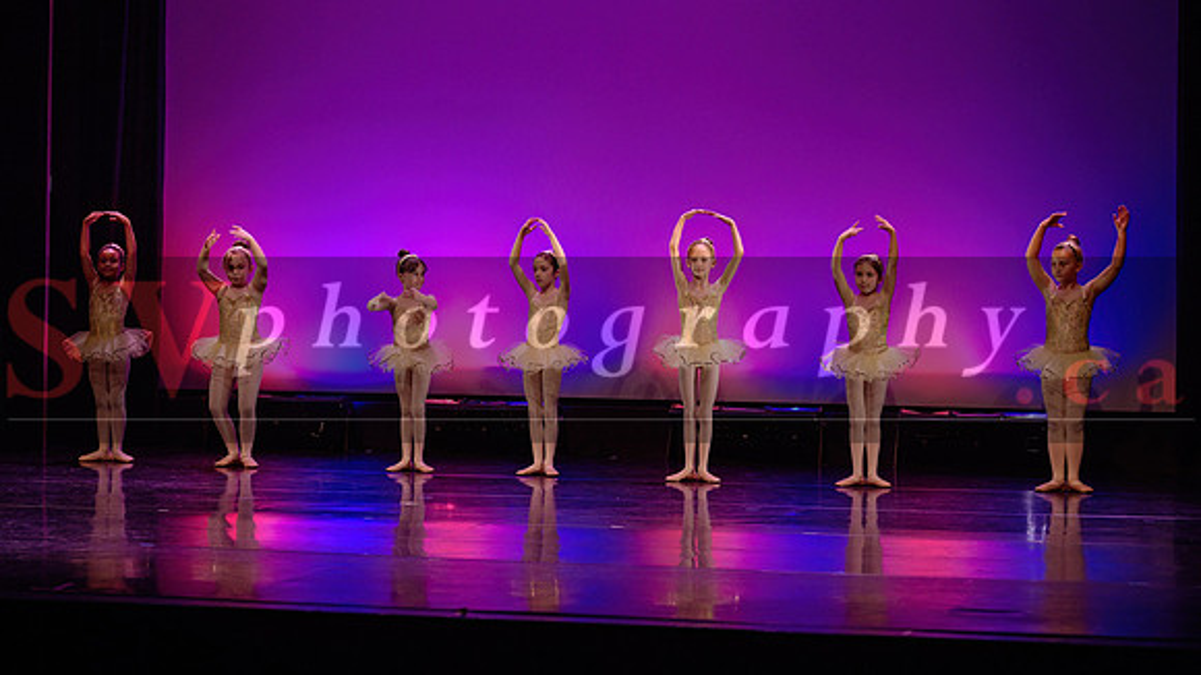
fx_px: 2994
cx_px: 482
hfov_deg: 22.7
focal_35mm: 94
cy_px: 271
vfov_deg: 12.9
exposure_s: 1/250
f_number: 2.8
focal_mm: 75
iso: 1600
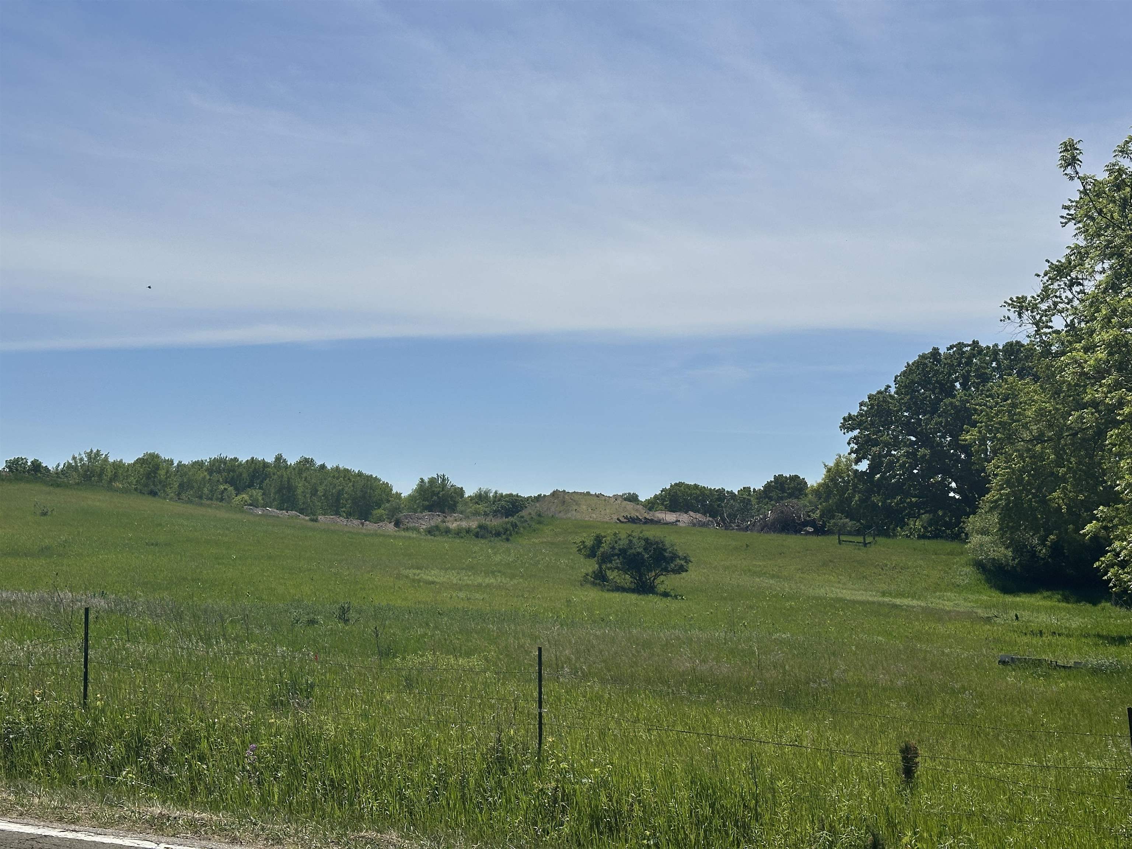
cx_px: 566
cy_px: 424
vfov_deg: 30.3
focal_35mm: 48
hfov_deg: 39.7
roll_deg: -0.8
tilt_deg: +3.7
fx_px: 1570
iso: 64
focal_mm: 6.86
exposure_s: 1/10870
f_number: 1.78
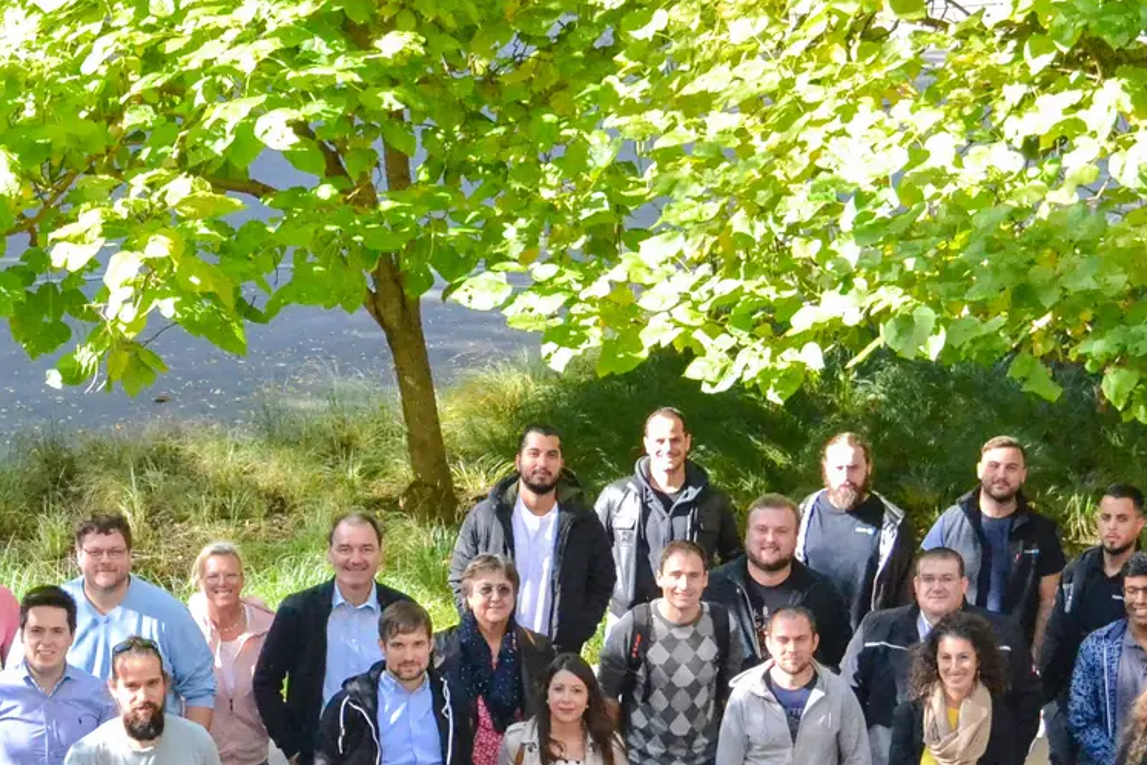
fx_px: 3441
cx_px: 428
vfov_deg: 12.6
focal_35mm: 108
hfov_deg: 18.9
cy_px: 657
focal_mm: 28
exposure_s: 1/1600
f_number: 4.5
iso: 3200
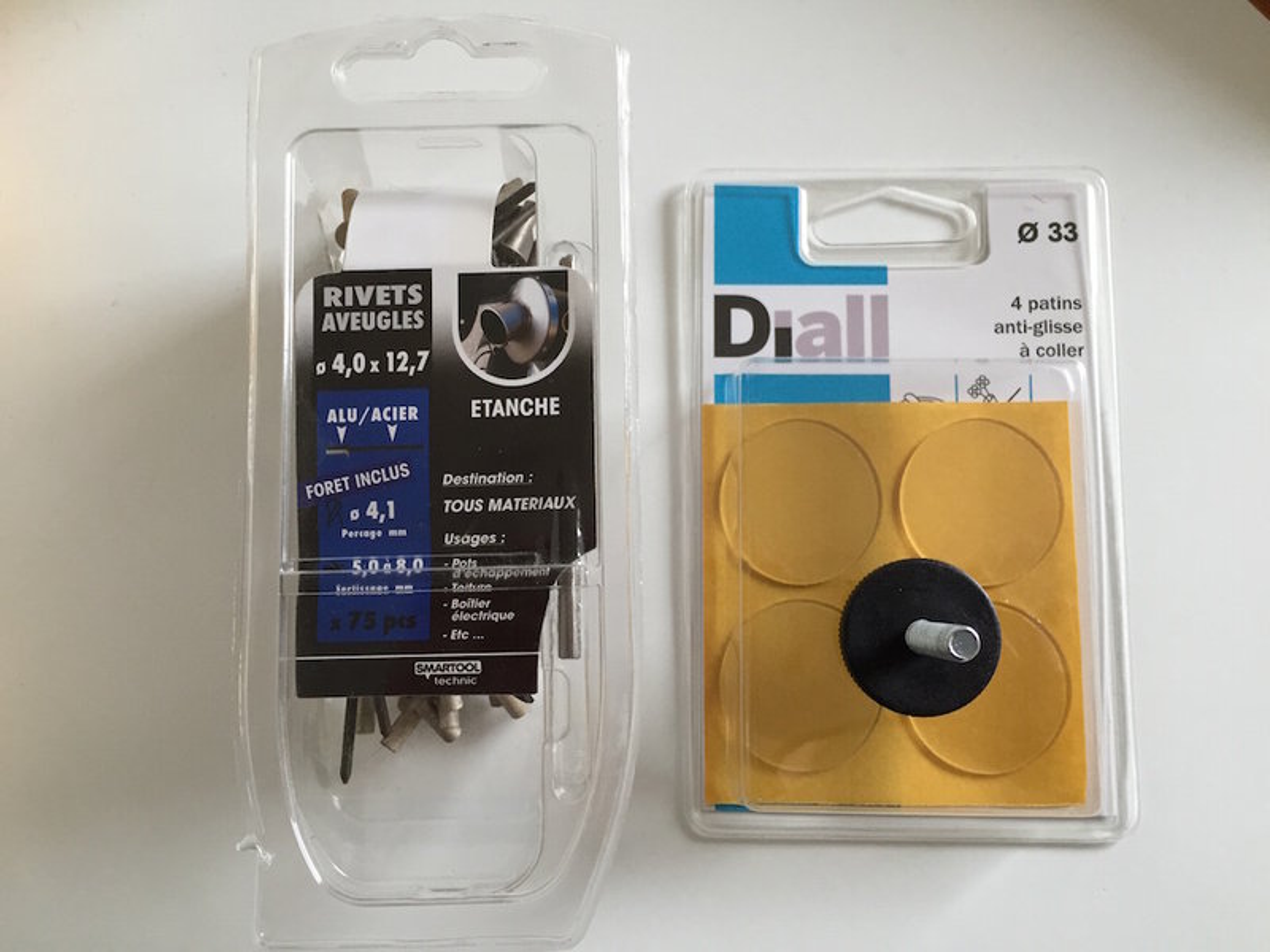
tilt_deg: -83.0
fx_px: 1064
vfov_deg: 48.2
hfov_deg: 61.7
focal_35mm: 29
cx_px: 635
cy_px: 476
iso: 100
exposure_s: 1/30
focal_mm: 4.15
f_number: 2.2
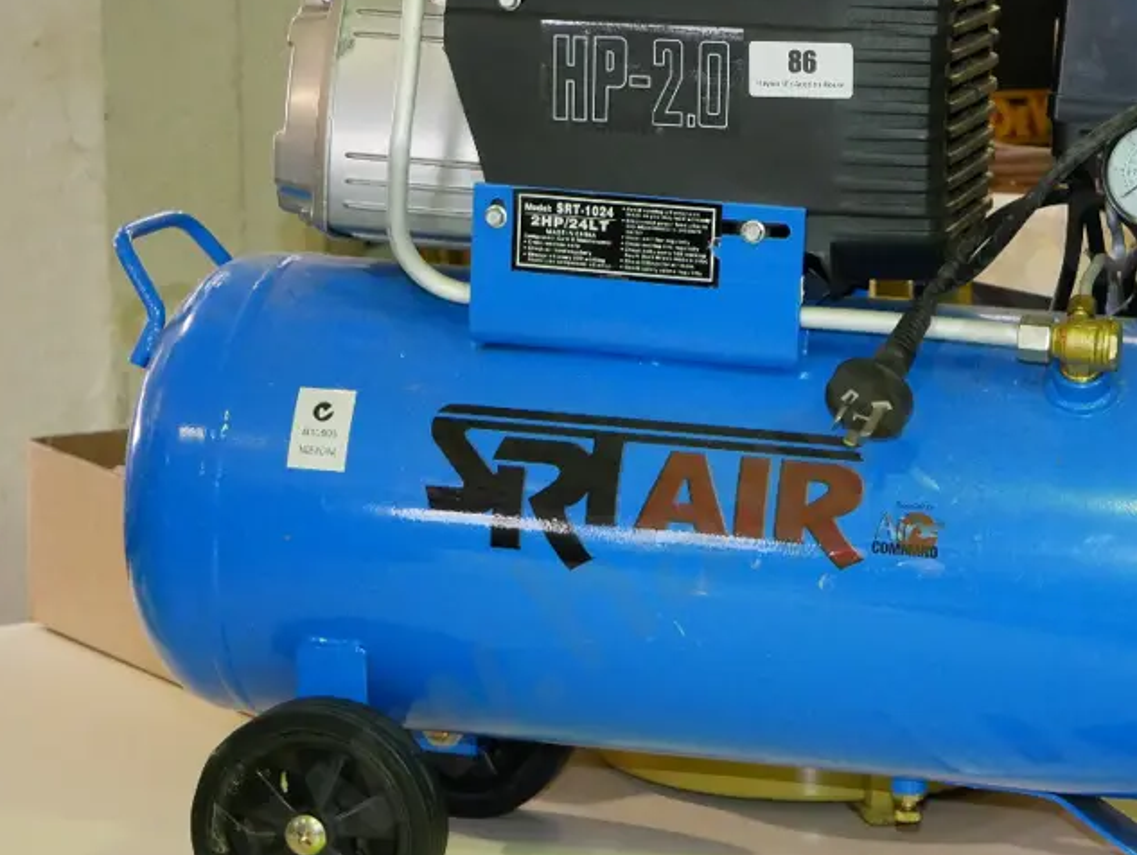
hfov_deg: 20.0
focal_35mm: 97
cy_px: 387
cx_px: 895
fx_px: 3189
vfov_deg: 15.3
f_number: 4.9
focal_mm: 30
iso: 3200
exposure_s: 1/80
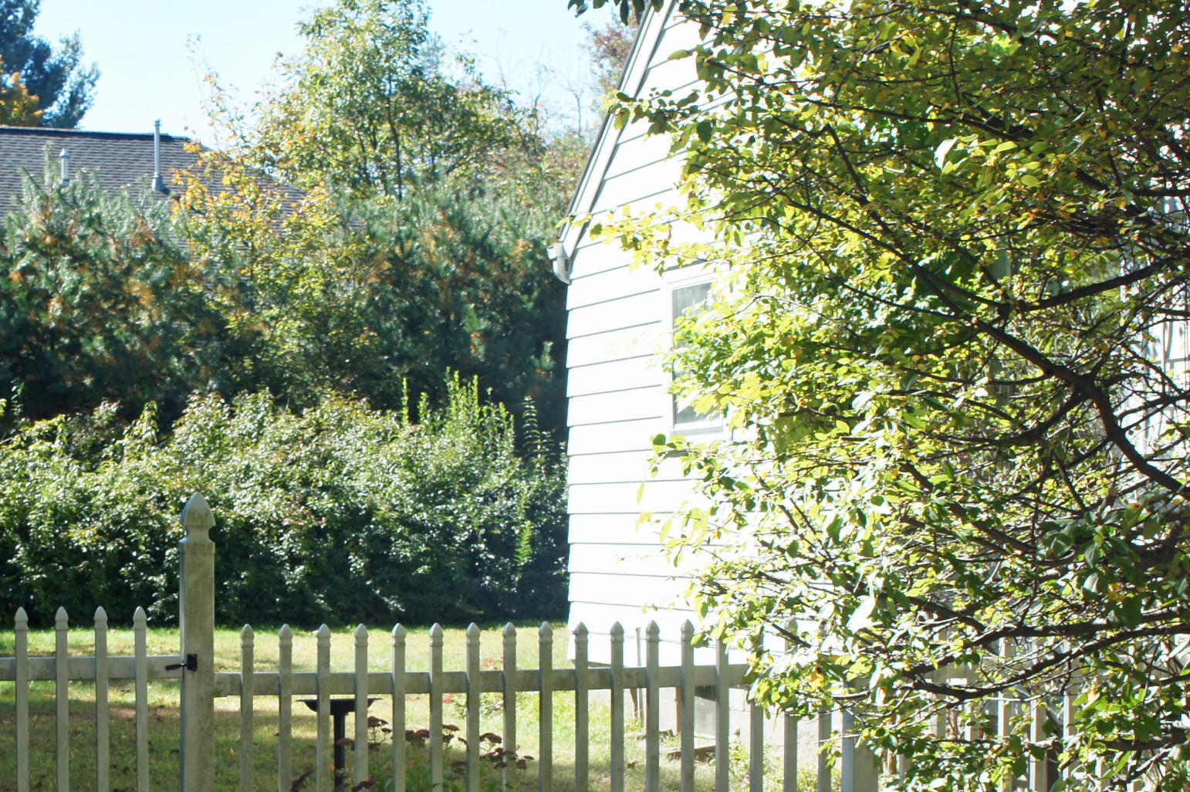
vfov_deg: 18.6
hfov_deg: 27.4
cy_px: 579
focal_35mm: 73
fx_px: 2411
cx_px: 306
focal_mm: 25
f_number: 8
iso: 200
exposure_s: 1/80
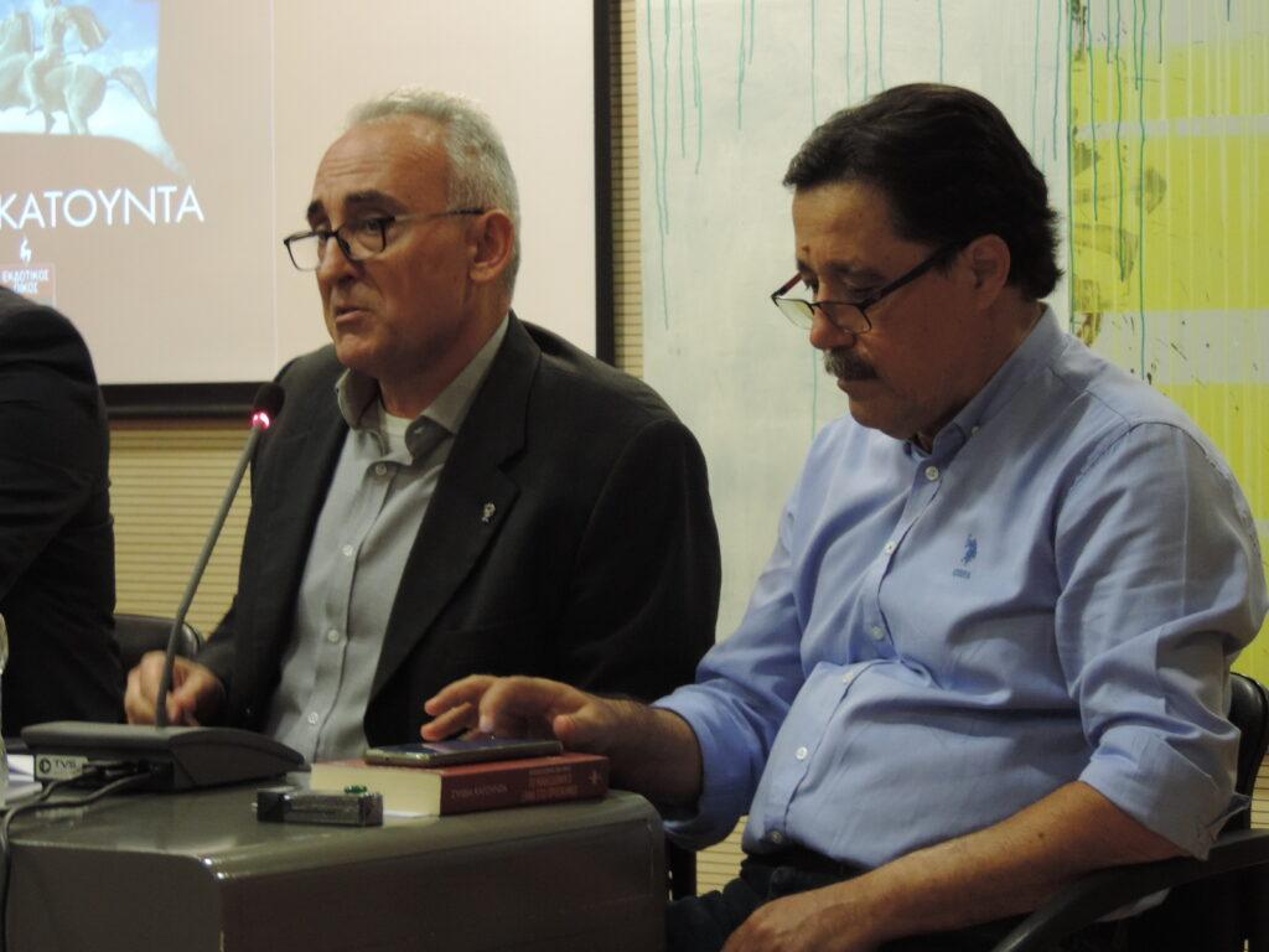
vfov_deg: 14.1
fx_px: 3849
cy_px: 476
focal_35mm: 105
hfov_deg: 18.7
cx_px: 634
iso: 640
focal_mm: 18.7
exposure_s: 1/25
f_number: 4.2
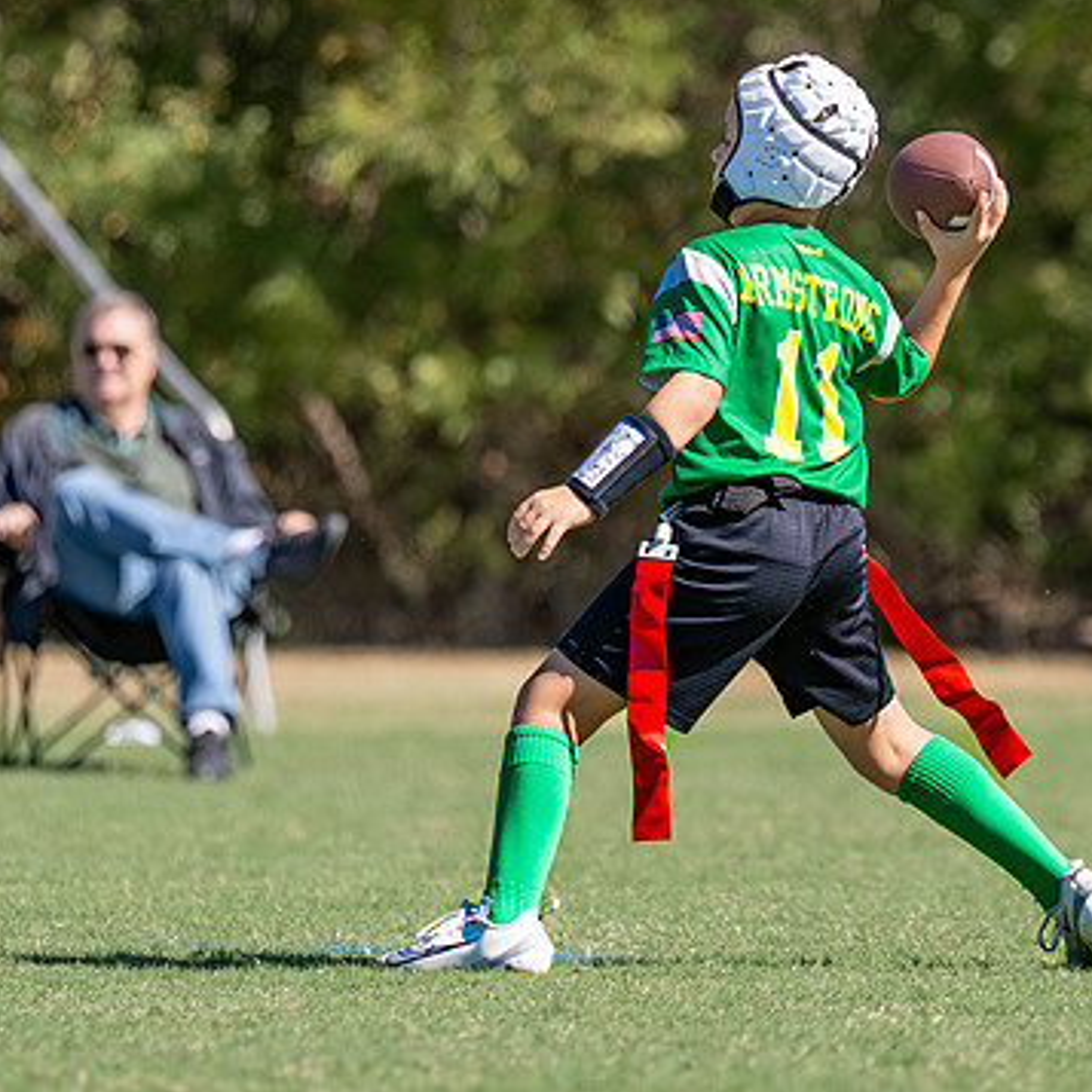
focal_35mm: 441
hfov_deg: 4.0
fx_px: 15739
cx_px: 833
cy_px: 388
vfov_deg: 4.0
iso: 200
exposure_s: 1/3200
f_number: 2.8
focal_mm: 158
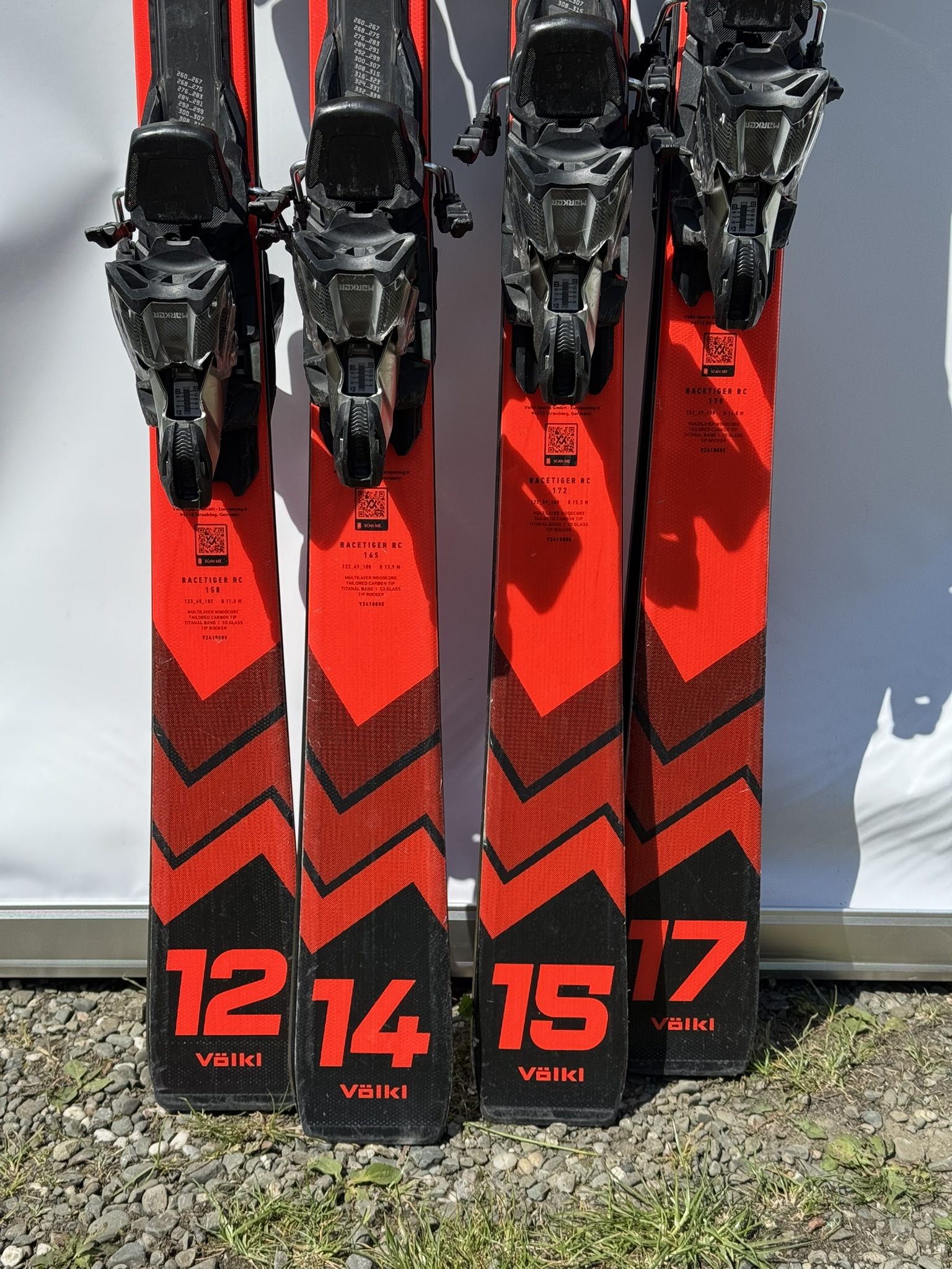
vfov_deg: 39.7
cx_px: 476
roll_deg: -0.1
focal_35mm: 48
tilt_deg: -23.6
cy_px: 634
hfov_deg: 30.3
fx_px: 1760
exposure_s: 1/3096
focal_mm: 6.76
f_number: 1.78
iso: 64
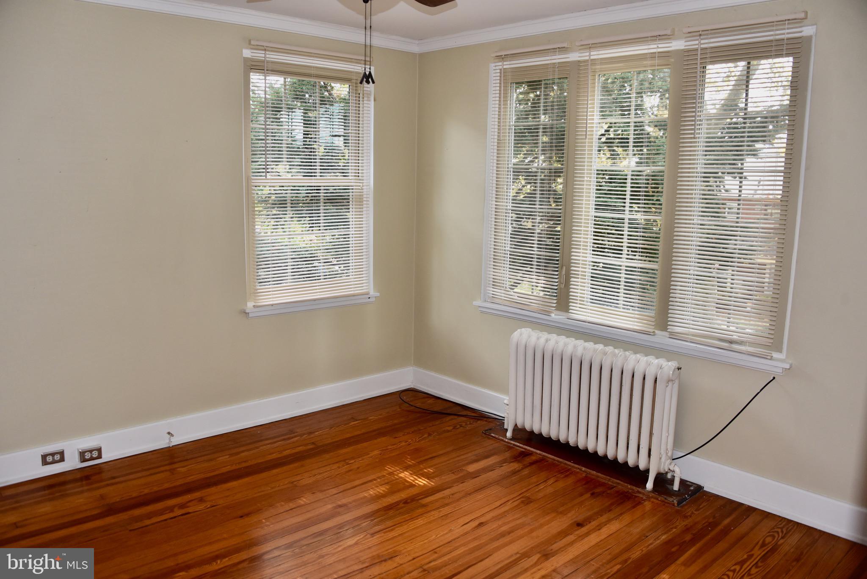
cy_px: 290
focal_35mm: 28
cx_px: 434
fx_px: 675
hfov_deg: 65.5
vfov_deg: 46.4
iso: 800
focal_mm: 28
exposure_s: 1/100
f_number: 5
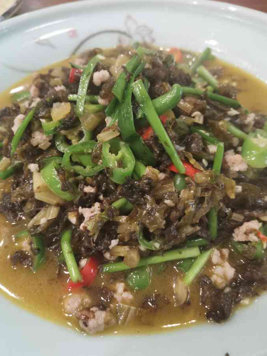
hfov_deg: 51.3
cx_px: 135
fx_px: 278
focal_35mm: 27
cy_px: 172
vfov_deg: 65.3
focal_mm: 4.75
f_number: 1.8
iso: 400
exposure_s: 1/30
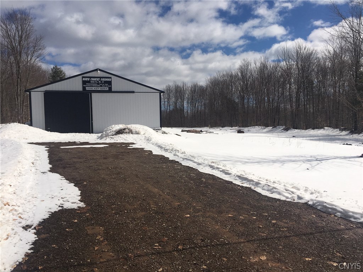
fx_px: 304
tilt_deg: -4.1
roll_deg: +3.2
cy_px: 136
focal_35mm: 29
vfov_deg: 48.2
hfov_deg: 61.7
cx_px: 182
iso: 25
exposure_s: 1/6410
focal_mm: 4.15
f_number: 2.2
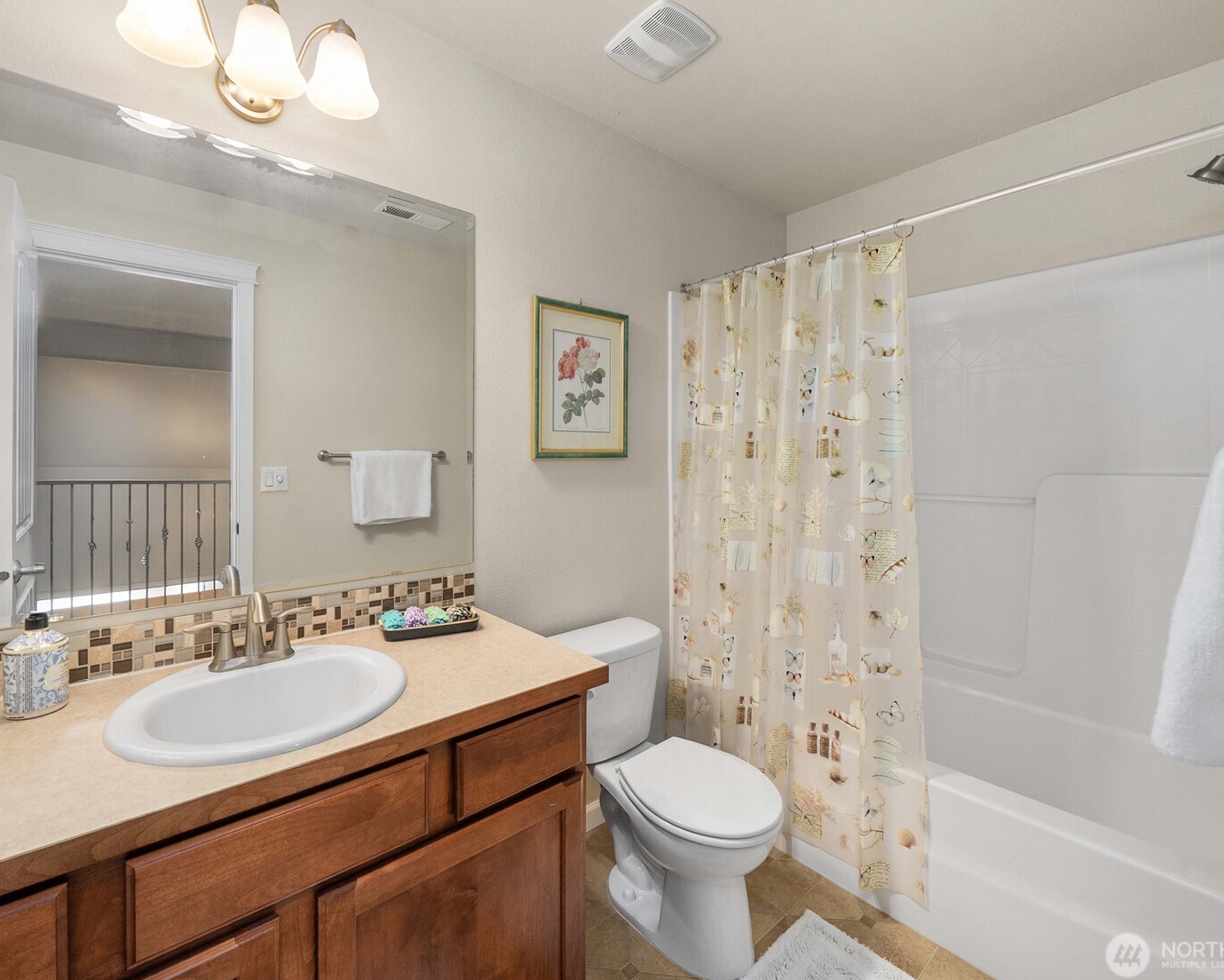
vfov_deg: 84.1
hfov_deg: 96.6
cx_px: 569
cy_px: 486
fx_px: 544
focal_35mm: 15
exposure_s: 1/13
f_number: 7.1
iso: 1000
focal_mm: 13
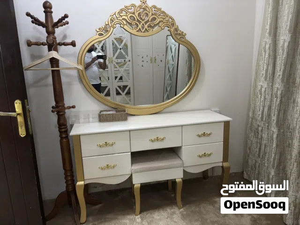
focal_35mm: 26
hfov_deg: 67.3
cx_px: 150
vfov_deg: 53.1
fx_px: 225
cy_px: 112
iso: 640
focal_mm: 5.96
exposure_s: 1/40
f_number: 1.6
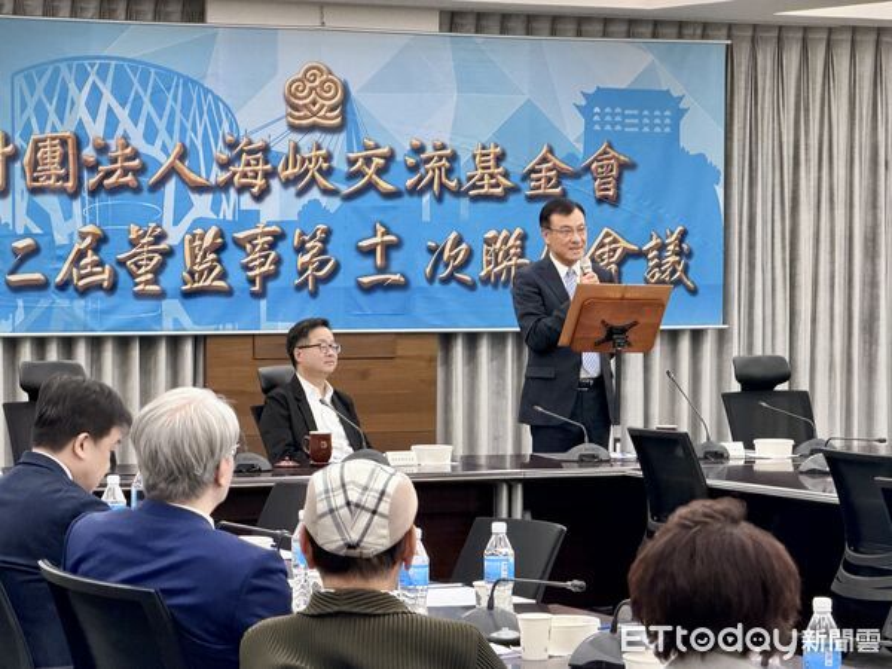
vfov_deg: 14.8
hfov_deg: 19.6
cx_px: 446
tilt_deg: -3.3
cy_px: 334
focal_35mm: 100
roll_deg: -0.1
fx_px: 2577
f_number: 2.8
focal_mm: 16.89
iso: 640
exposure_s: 1/60
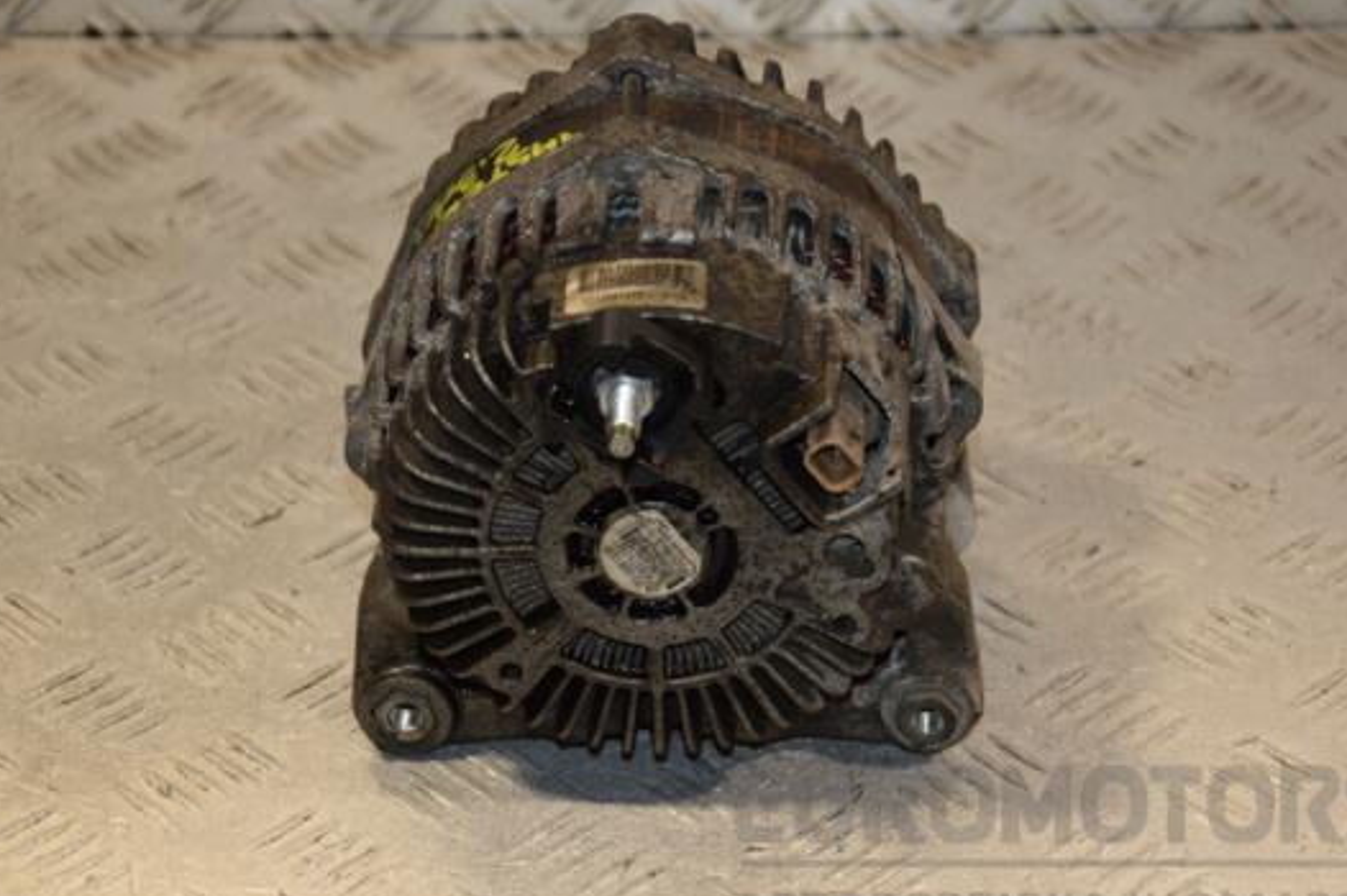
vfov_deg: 12.1
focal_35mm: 113
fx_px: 4225
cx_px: 686
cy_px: 463
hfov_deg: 18.1
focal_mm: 66
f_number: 5.3
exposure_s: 1/200
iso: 800
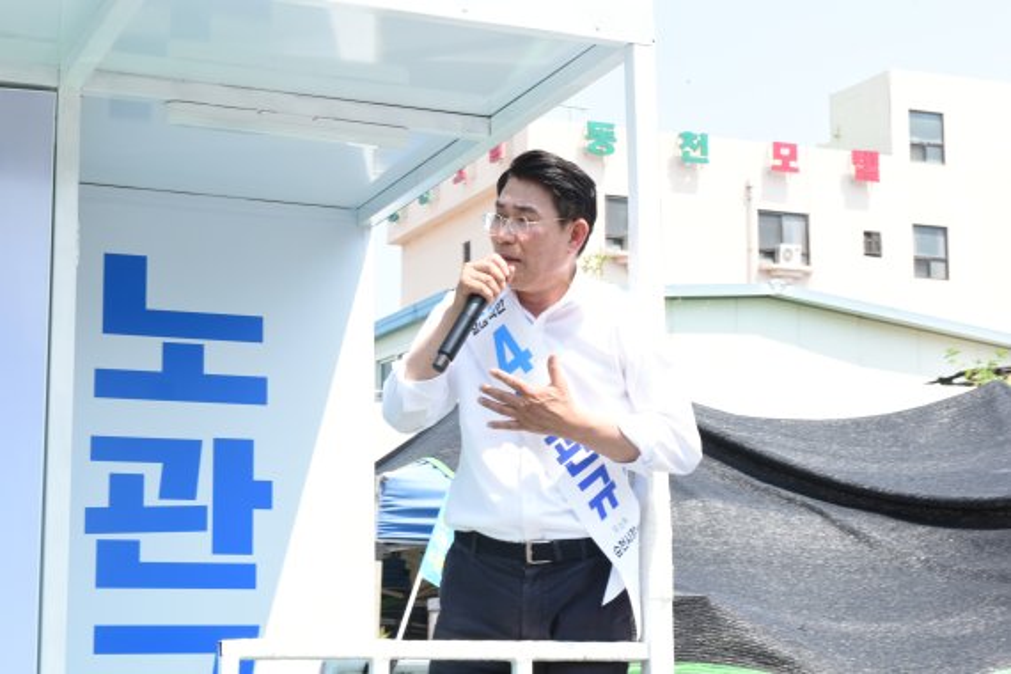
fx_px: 1966
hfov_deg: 28.8
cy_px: 337
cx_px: 506
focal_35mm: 70
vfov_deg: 19.5
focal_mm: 70
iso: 500
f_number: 22
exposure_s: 1/60
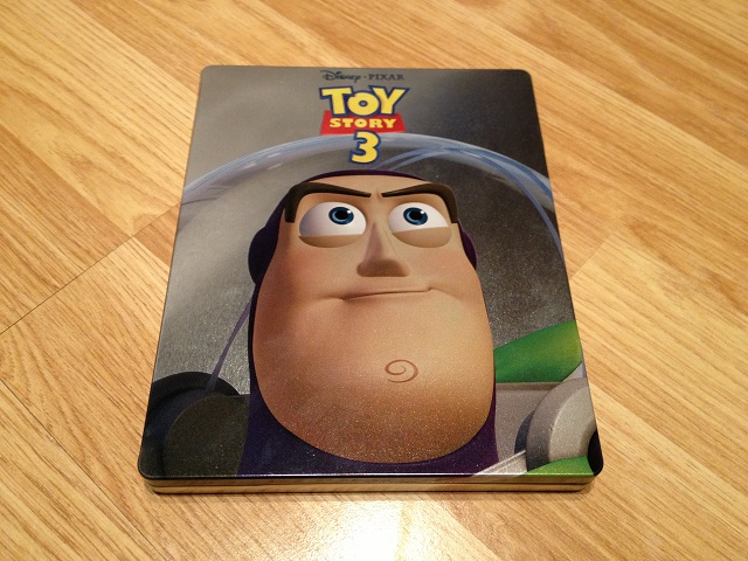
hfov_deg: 52.6
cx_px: 374
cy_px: 280
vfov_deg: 40.7
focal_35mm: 35
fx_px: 756
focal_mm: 4.28
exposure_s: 1/20
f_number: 2.4
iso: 200
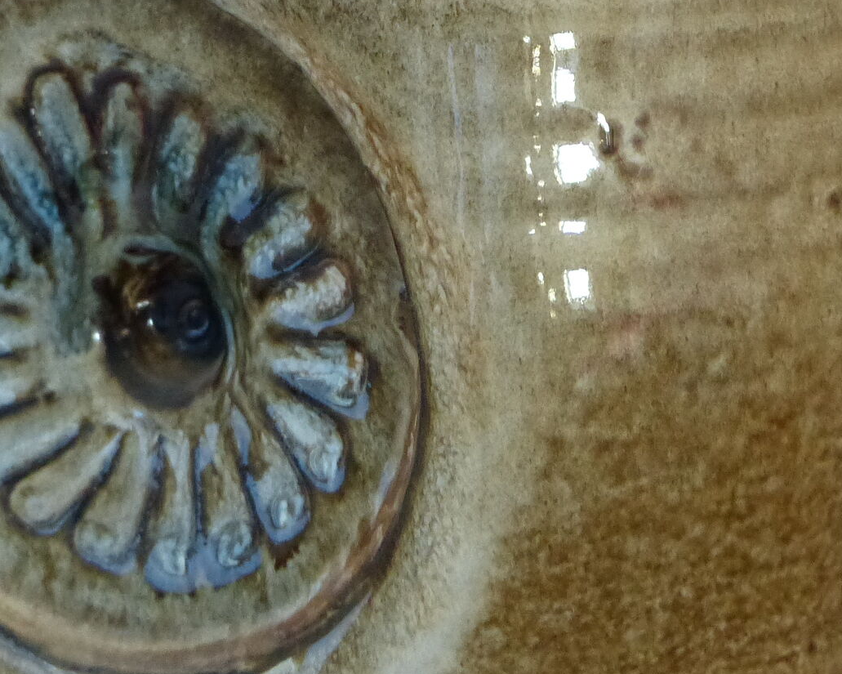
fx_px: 4710
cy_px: -61
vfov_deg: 8.1
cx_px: 443
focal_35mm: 189
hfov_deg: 10.2
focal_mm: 14
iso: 400
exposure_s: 1/50
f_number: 2.8
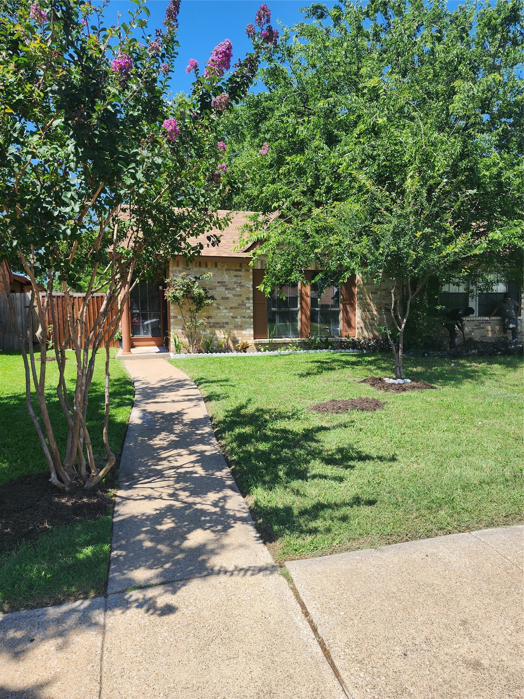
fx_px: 464
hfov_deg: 58.9
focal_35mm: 23
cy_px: 350
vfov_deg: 73.9
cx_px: 262
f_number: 1.8
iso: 12
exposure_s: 1/734
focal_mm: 6.4
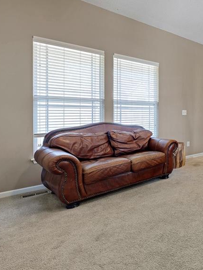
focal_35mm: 24
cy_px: 115
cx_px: 235
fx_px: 188
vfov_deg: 71.2
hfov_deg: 41.8
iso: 100
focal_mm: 14
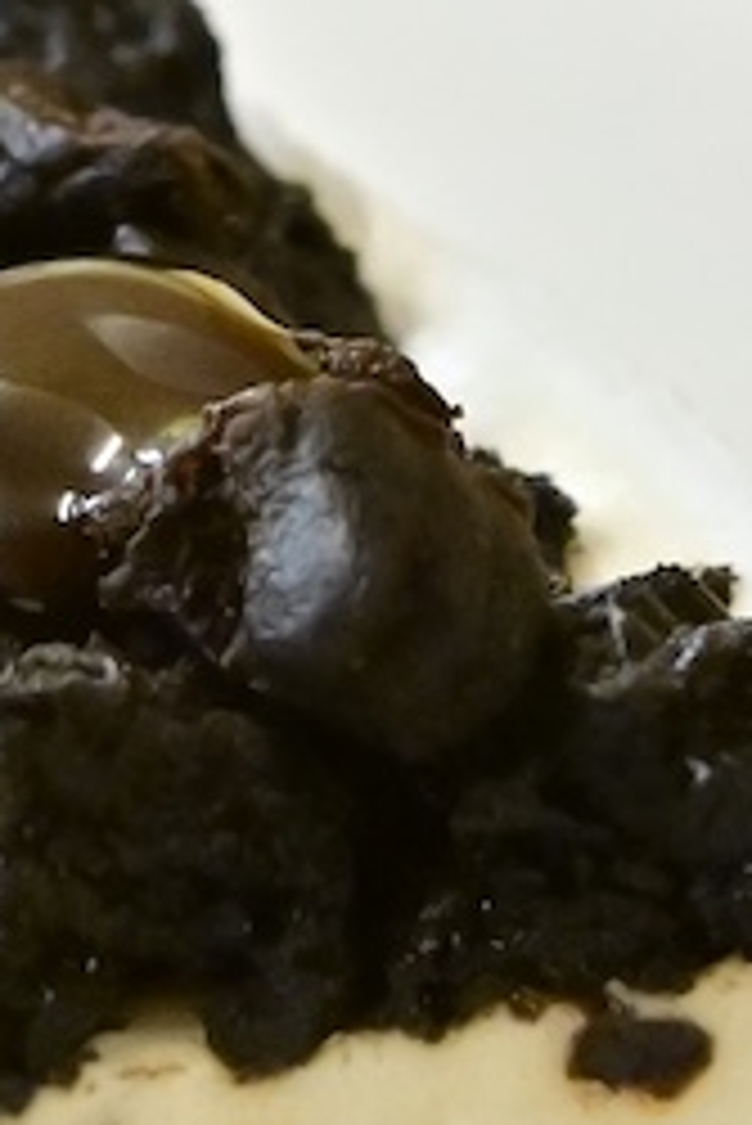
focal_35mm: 540
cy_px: -403
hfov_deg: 2.5
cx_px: 293
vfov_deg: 3.8
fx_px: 16895
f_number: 7.1
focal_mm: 60
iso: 4000
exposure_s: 1/200
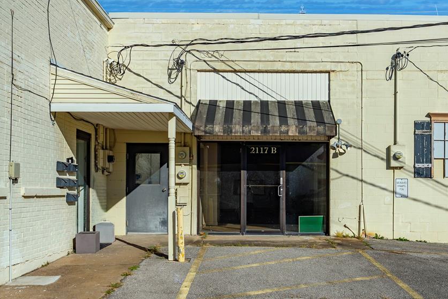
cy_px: 182
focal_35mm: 43
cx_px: 257
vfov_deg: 31.1
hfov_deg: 45.3
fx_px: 535
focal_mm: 35
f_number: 11
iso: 1000
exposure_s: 1/3200
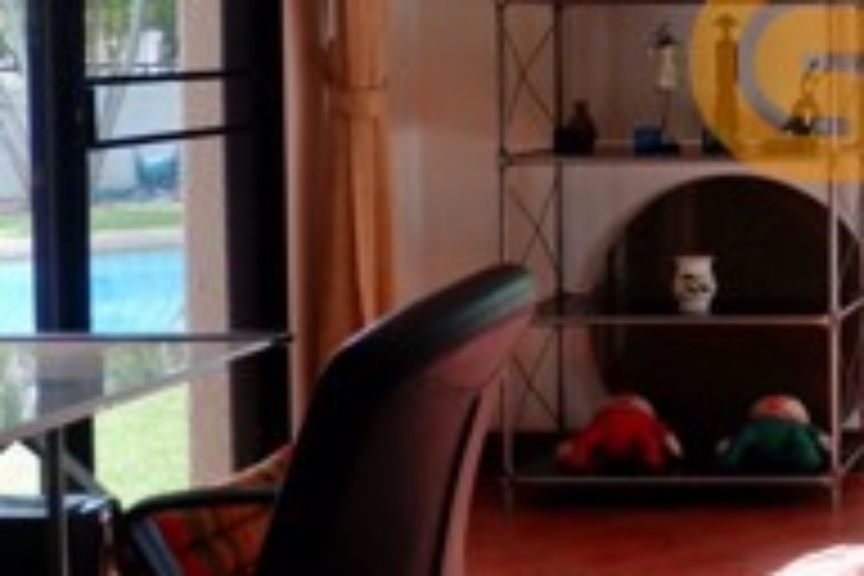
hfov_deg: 22.9
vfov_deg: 17.9
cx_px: 1224
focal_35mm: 75
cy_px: 63
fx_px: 1800
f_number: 3.5
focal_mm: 16
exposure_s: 1/90
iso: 200
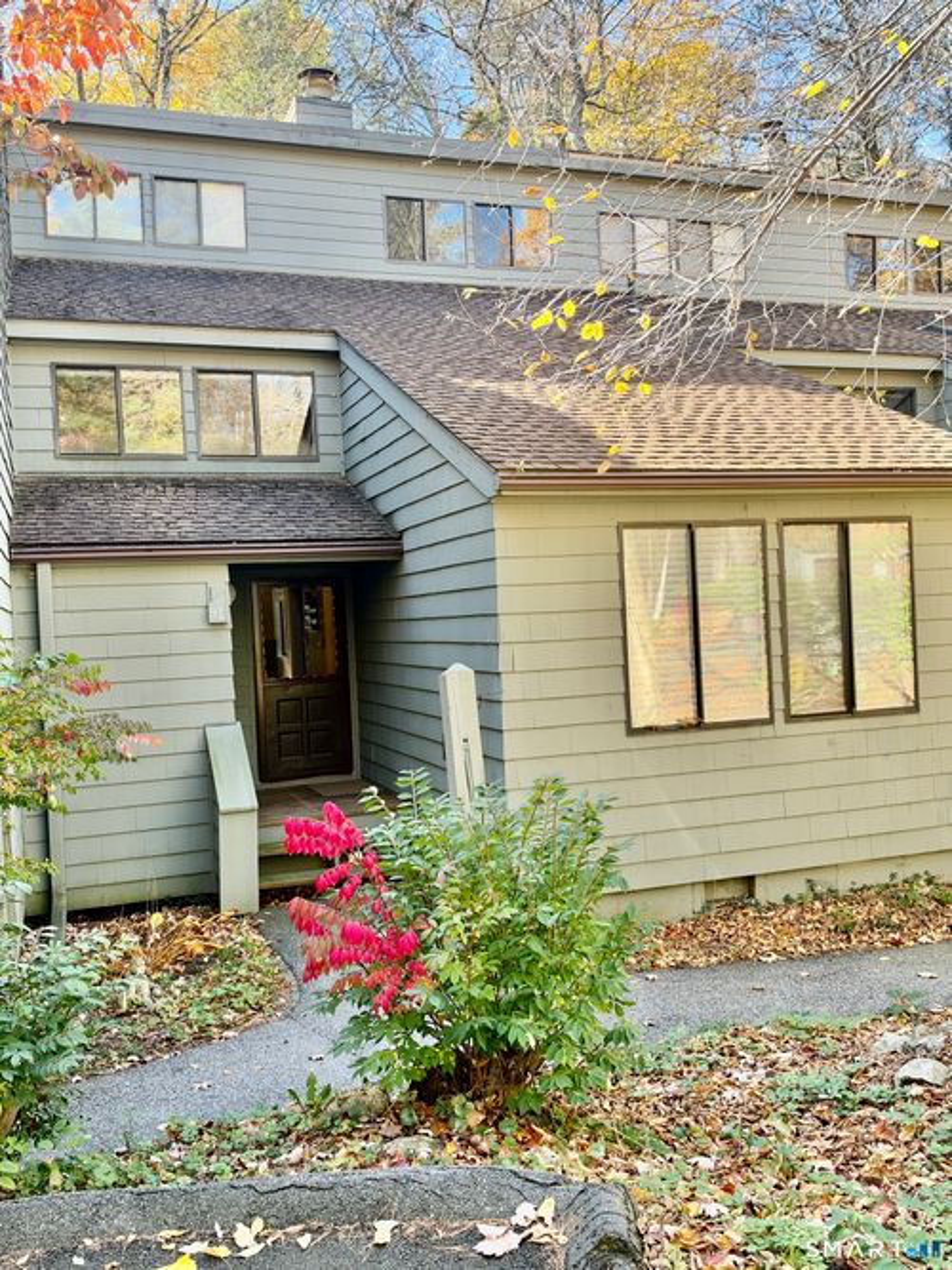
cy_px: 635
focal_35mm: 30
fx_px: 1100
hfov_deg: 46.8
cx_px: 476
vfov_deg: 60.0
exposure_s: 1/256
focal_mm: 6.93
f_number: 1.8
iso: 80
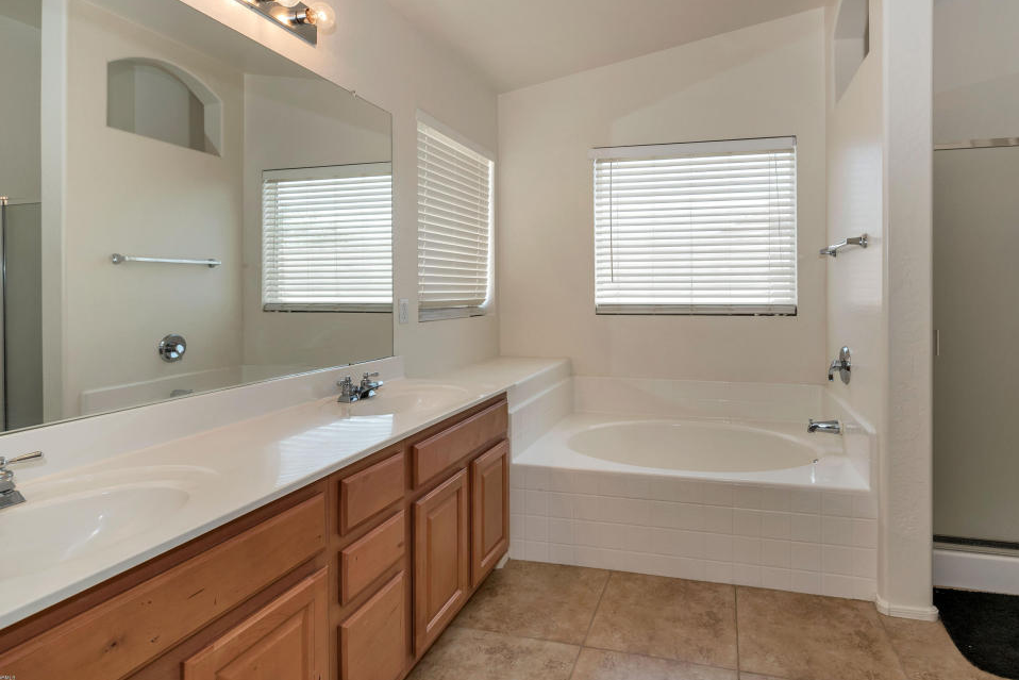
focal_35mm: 18
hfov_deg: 89.2
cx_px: 595
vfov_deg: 67.1
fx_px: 510
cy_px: 295
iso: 500
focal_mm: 15
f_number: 6.3
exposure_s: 1/100
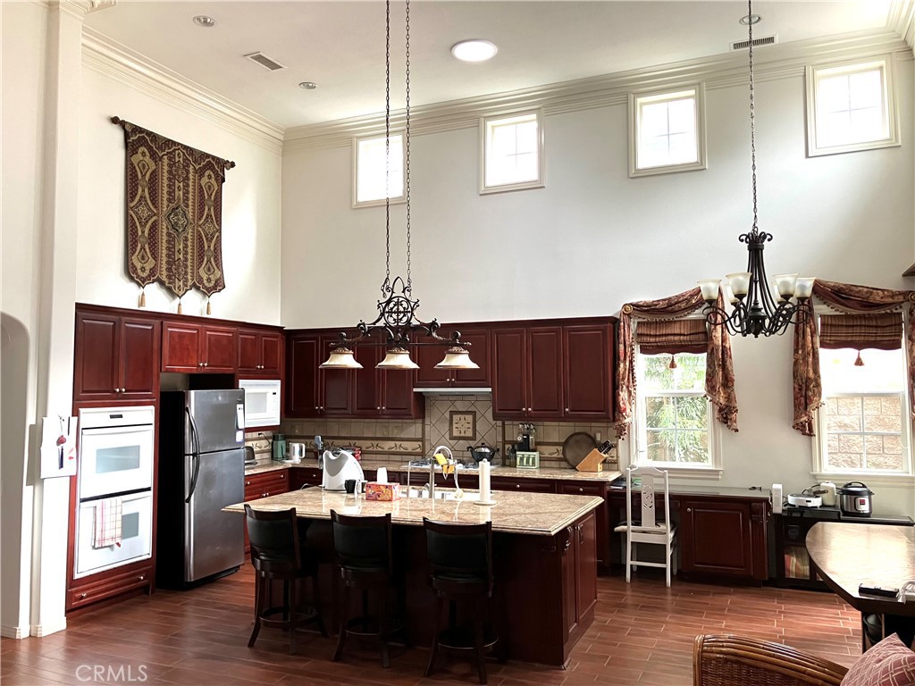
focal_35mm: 28
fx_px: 740
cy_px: 343
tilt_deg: +3.9
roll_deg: -0.2
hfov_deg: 63.4
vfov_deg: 49.7
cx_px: 458
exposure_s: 1/60
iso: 125
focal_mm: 3.99
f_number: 1.8
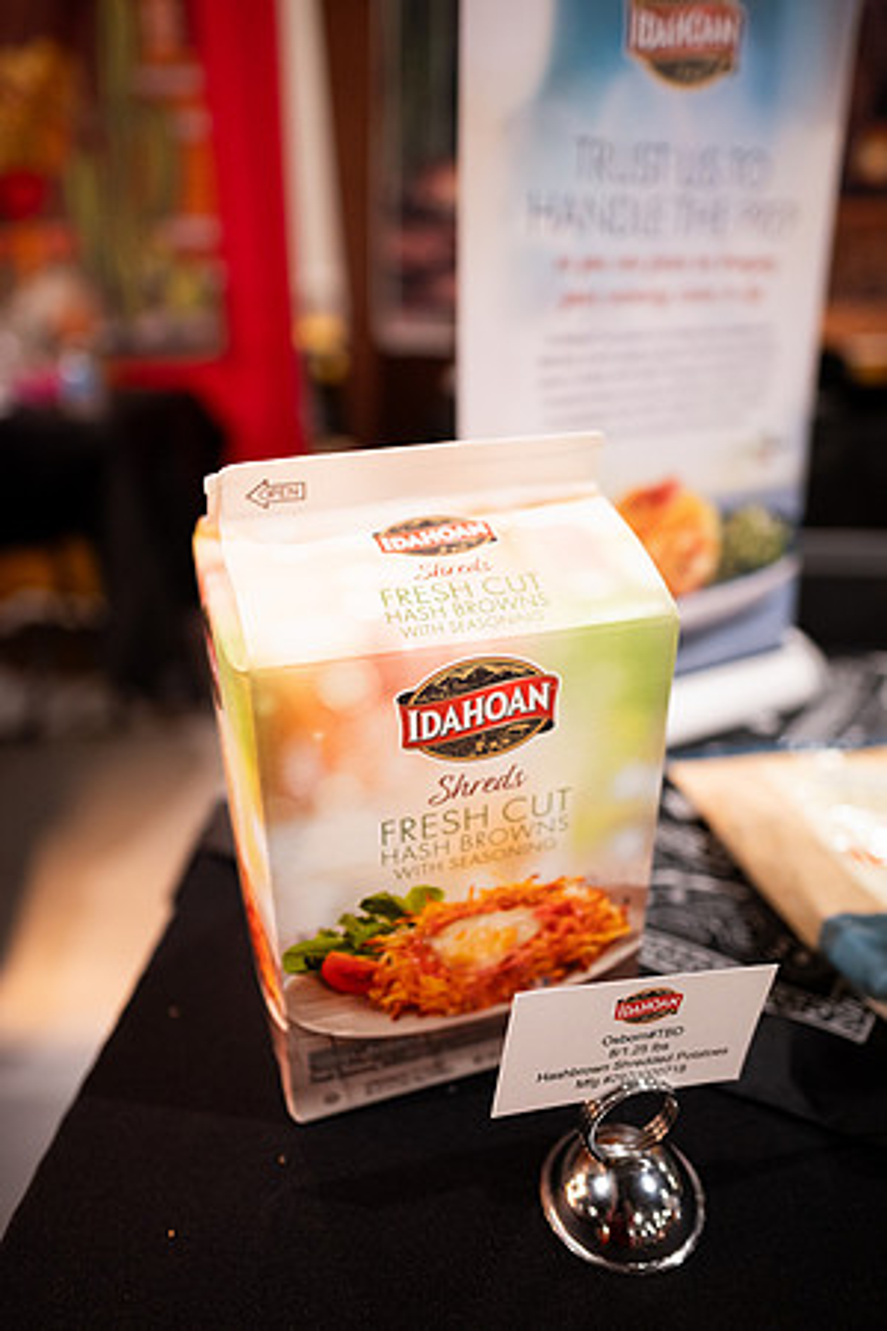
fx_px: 887
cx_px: 444
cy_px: 666
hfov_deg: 53.1
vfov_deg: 73.7
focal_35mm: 24
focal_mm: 24
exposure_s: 1/200
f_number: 1.8
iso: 1250
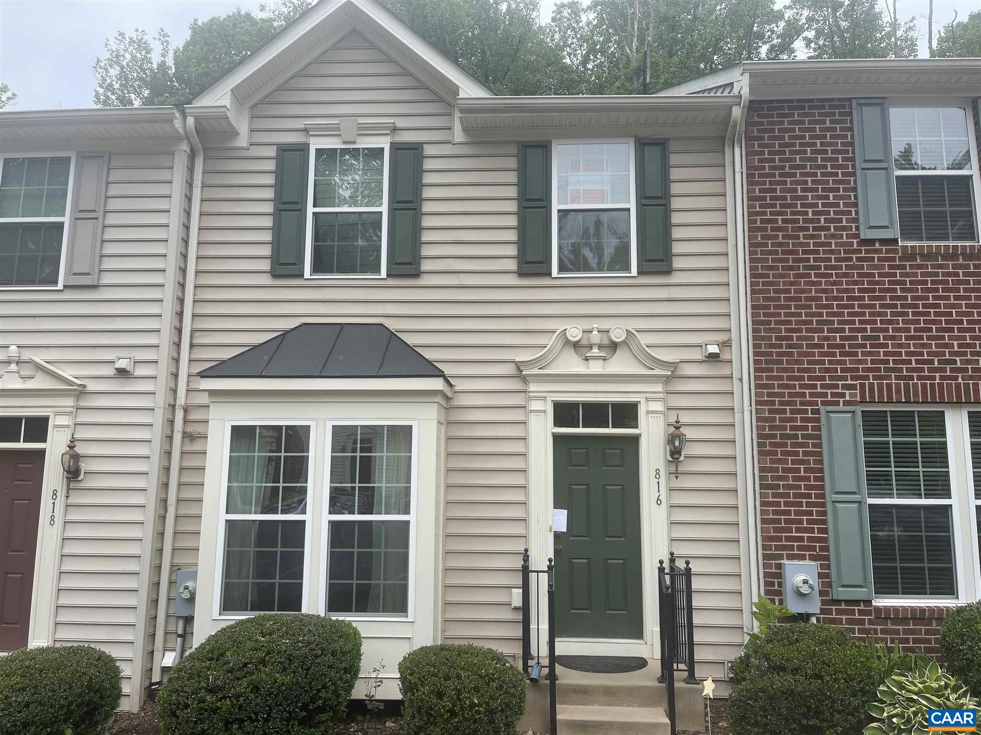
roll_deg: -1.0
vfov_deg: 53.1
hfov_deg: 67.3
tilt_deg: +8.8
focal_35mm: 26
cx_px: 490
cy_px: 368
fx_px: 737
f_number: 1.6
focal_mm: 5.1
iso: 32
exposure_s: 1/1339
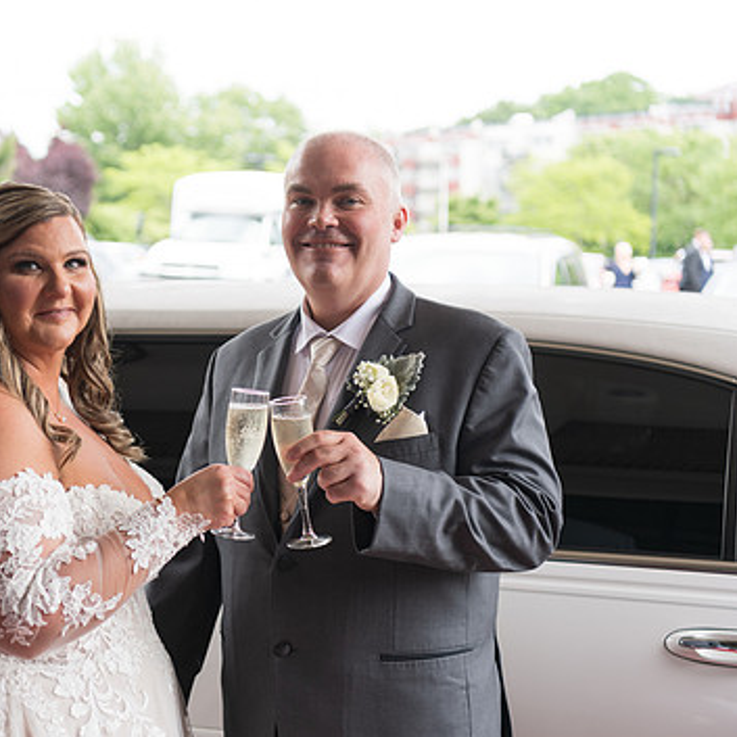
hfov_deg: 25.4
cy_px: 379
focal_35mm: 67
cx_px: 169
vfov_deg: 25.7
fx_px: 1614
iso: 64
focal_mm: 48
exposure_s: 1/200
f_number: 2.8
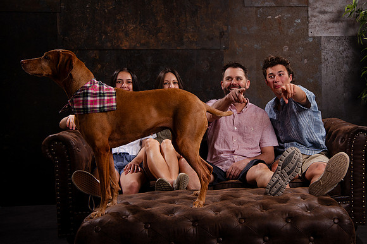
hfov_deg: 34.0
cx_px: 238
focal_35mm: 59
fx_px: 596
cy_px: 123
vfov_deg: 23.2
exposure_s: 1/160
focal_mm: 45
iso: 1000
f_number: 8
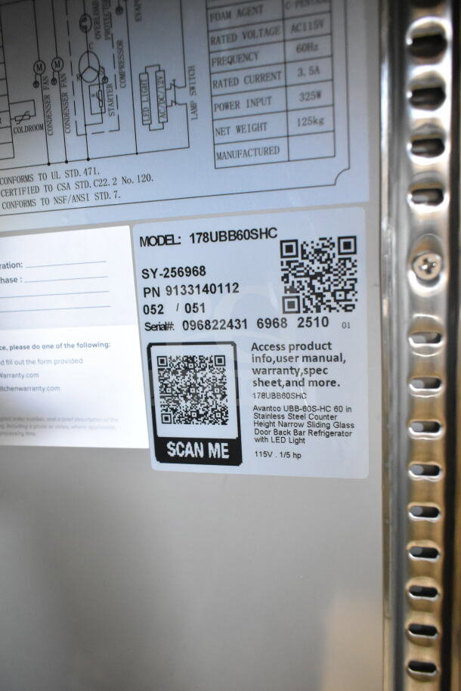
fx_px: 576
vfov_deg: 61.9
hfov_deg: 43.6
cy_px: 346
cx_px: 230
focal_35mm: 30
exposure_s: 1/30
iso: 4000
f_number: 3.5
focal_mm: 20
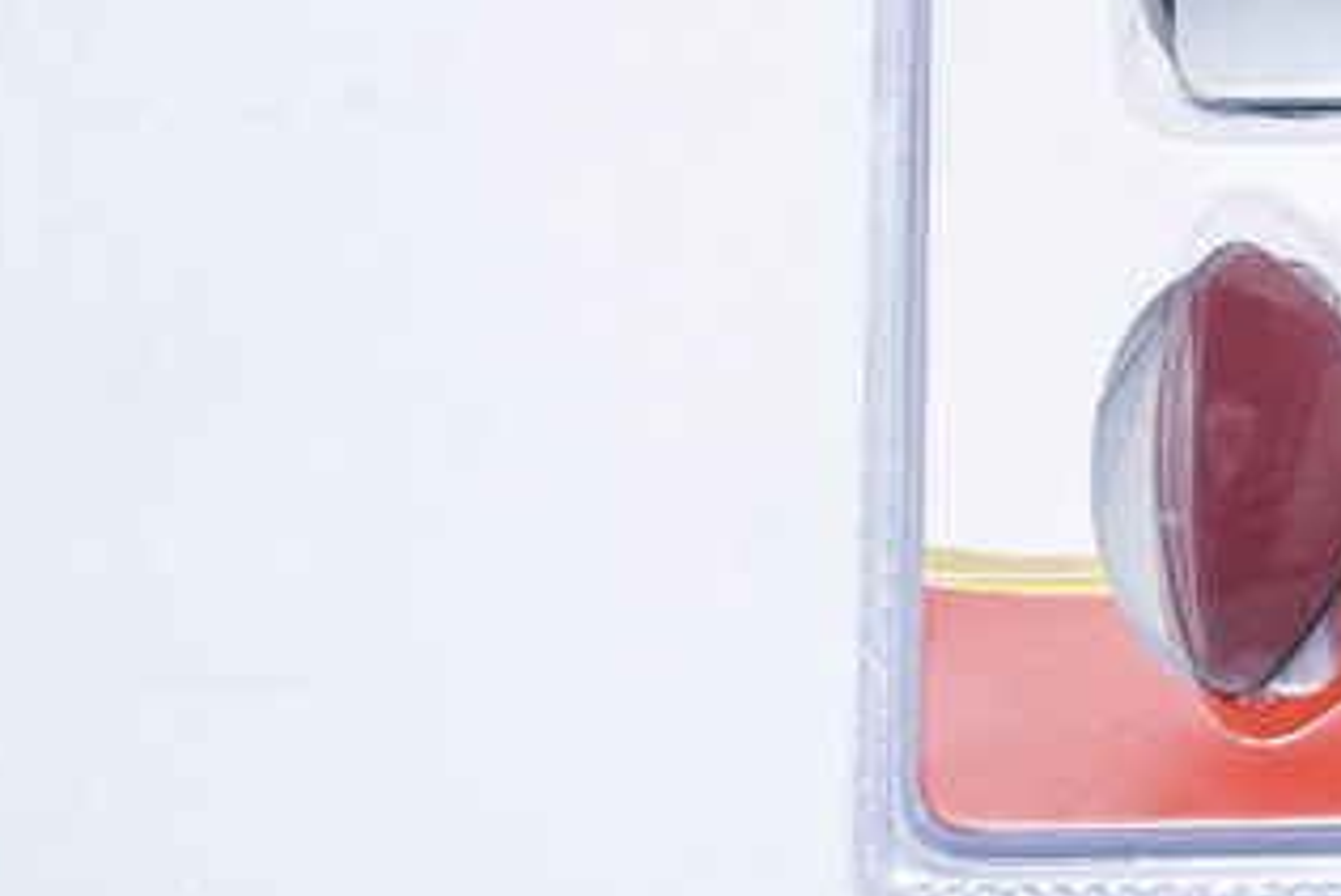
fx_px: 5776
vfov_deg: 8.8
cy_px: 106
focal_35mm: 155
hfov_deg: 13.1
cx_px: 1354
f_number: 10
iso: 3200
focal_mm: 70
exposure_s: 1/160
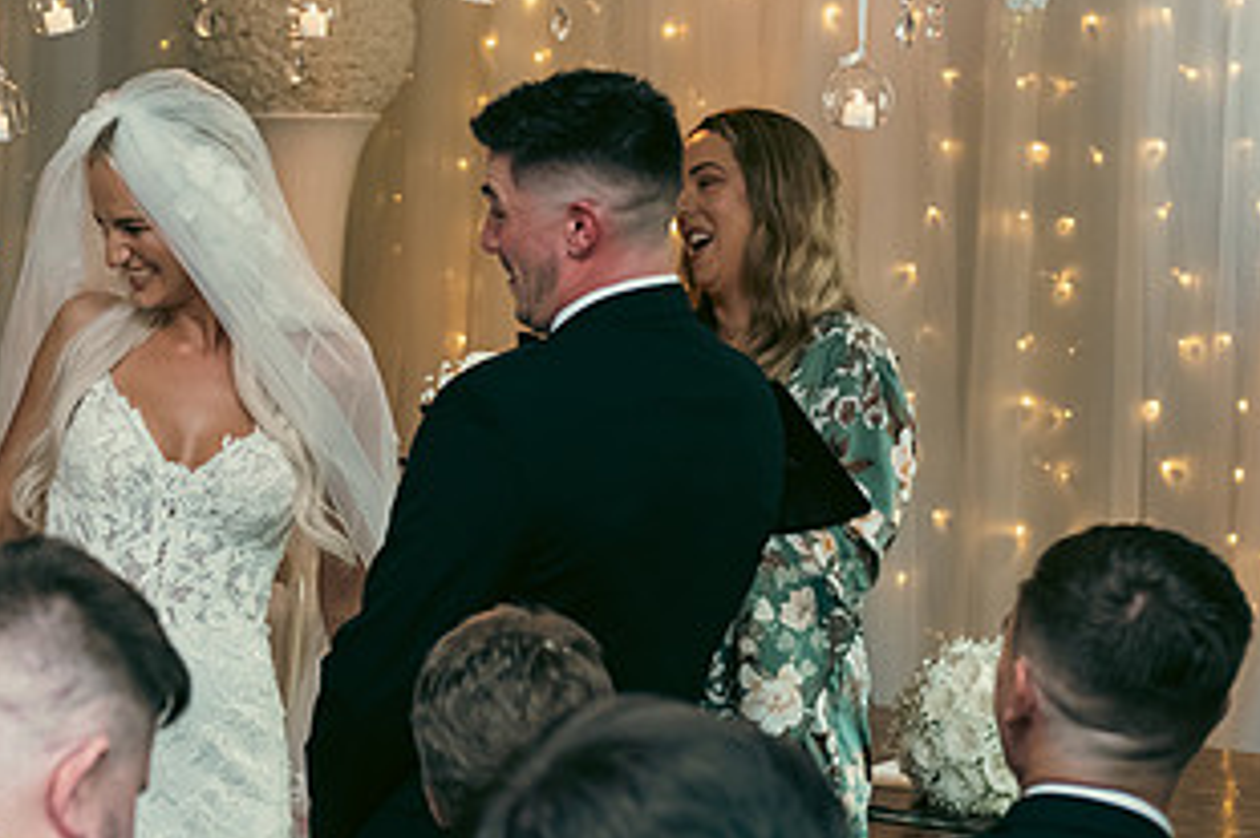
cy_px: 370
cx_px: 280
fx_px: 3393
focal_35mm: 97
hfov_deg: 20.8
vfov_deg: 14.1
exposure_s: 1/160
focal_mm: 52
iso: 1250
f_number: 3.5
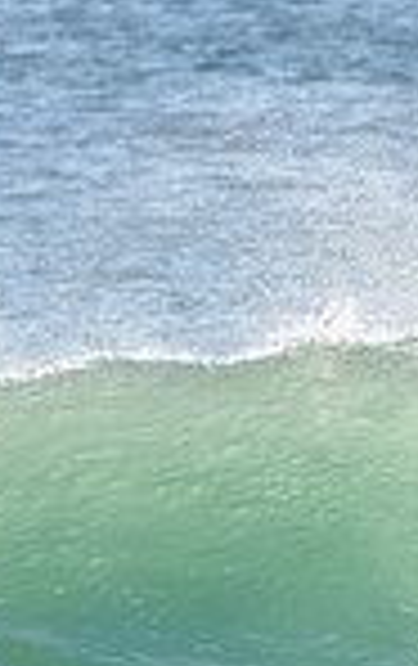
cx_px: 650
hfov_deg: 0.5
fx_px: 43830
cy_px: 599
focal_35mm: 2414
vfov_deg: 0.9
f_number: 5.6
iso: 250
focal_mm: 500
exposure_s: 1/1250
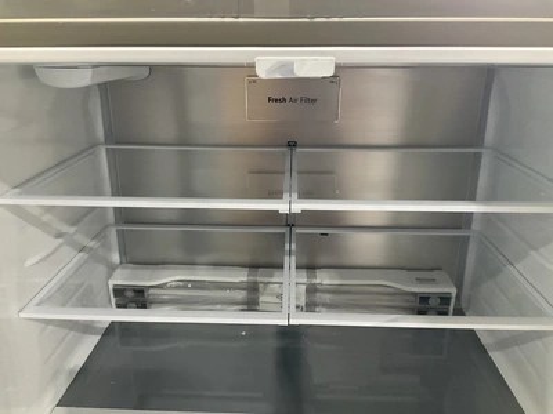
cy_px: 207
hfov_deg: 61.7
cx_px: 276
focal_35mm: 29
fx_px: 463
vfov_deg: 48.2
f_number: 1.8
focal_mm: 3
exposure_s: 1/60
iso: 160
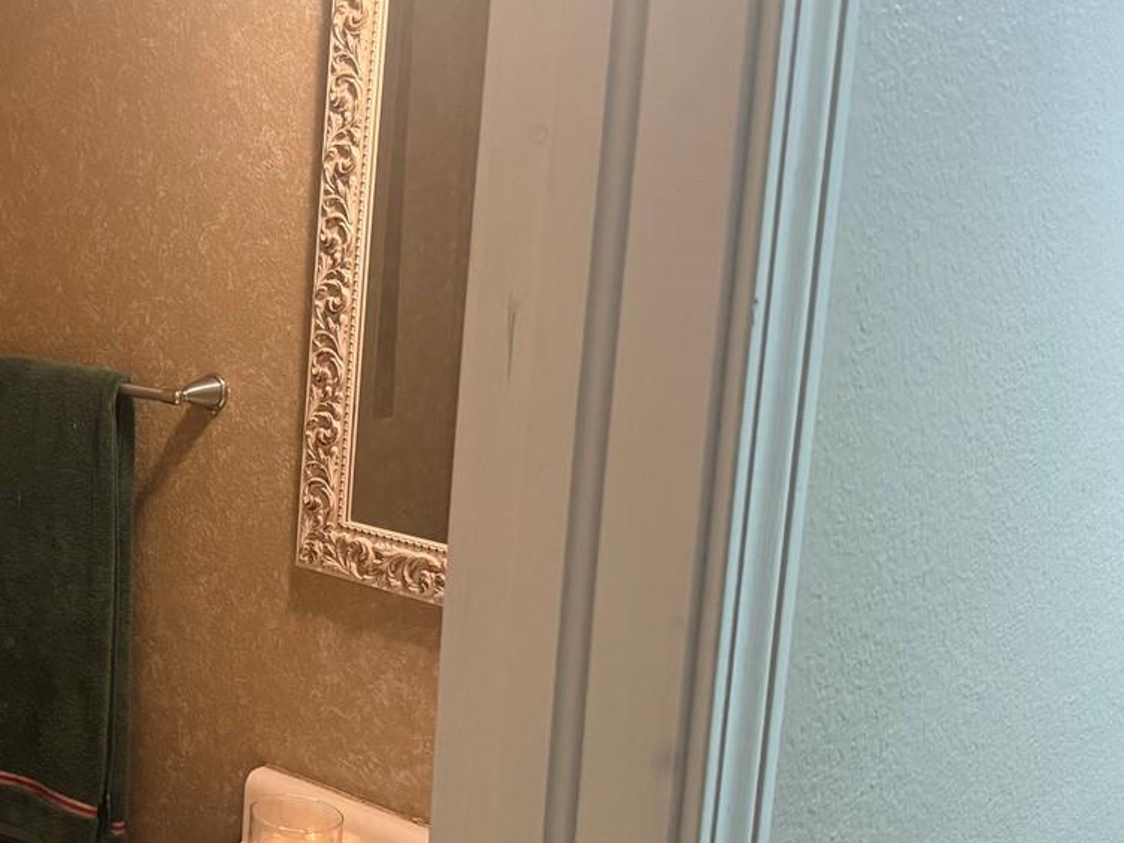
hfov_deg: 34.4
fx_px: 1656
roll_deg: -1.2
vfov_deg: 28.6
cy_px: 458
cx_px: 25
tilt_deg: -10.0
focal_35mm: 51
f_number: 1.78
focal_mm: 6.76
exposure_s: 1/60
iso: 500
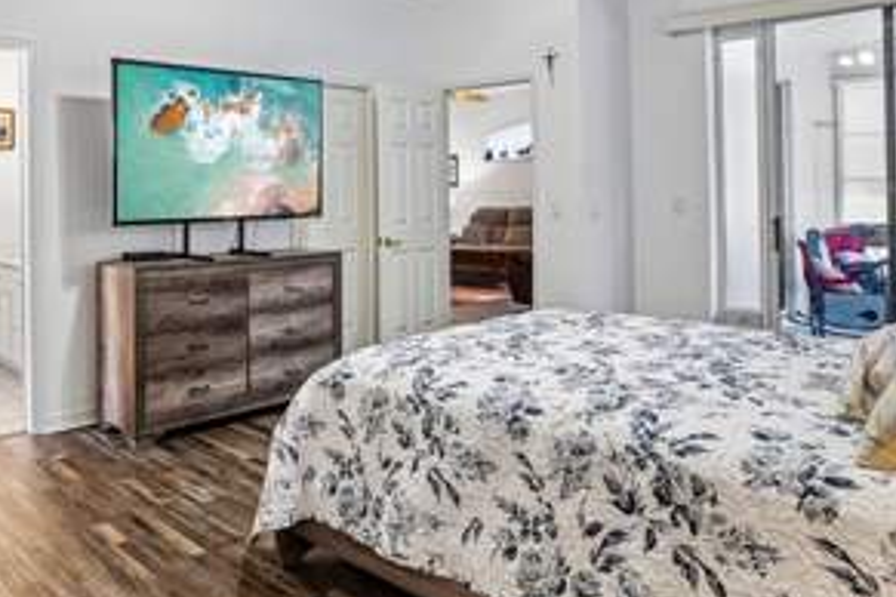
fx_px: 697
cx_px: 209
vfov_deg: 45.5
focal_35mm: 28
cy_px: 186
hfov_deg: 61.3
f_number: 9
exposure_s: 1/6
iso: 400
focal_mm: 17
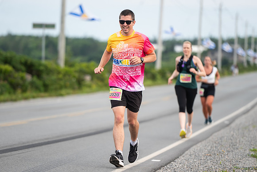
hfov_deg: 8.7
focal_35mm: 235
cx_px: 117
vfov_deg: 5.8
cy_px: 86
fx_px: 1681
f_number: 4.5
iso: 500
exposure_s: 1/800
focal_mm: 200
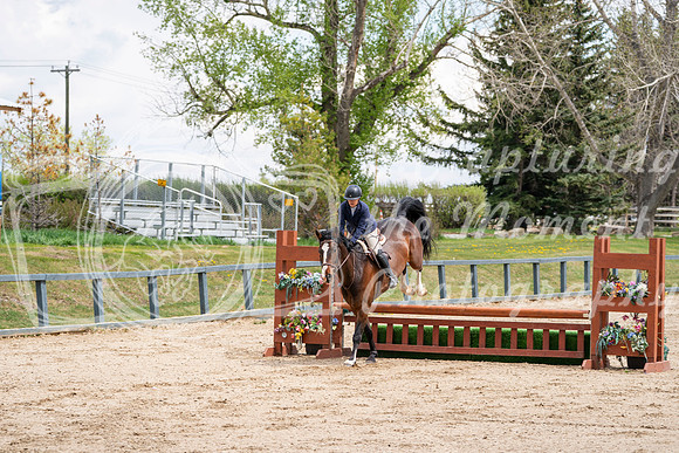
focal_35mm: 143
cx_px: 340
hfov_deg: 14.3
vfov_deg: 9.6
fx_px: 2698
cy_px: 226
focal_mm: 143
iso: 100
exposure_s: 1/250
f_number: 5.6
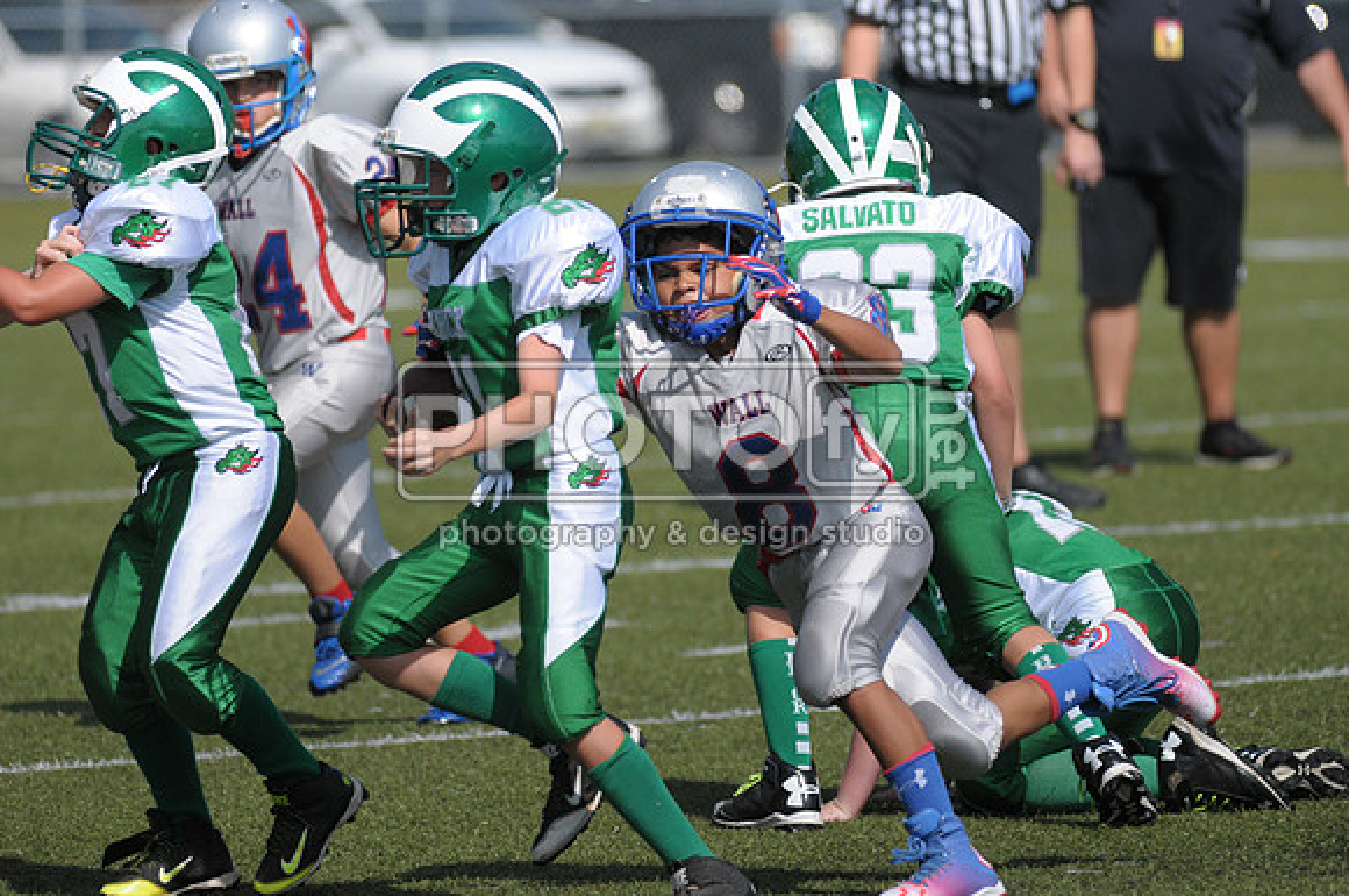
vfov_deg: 3.8
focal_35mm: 360
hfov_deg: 5.7
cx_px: 674
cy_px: 448
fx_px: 13471
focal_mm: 240
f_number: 4
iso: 640
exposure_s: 1/8000
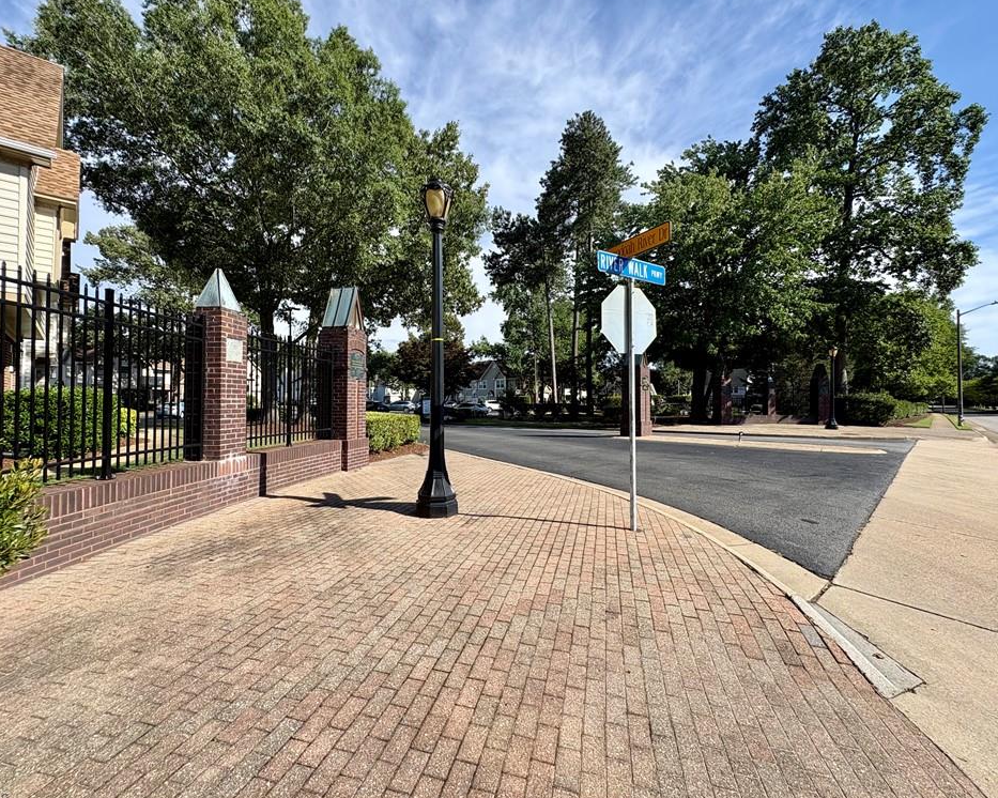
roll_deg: +0.4
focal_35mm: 15
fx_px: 443
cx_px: 493
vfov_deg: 84.0
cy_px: 394
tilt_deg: +1.0
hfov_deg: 96.8
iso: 50
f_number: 2.2
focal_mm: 2.22
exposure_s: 1/1420
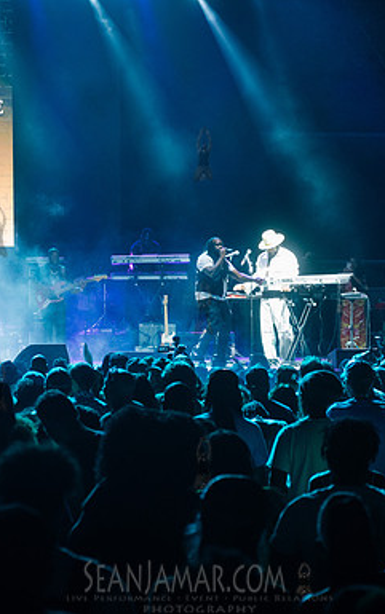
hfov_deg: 10.2
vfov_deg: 16.3
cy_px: 307
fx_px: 2146
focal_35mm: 128
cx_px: 203
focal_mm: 80
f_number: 4
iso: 3200
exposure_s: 1/250
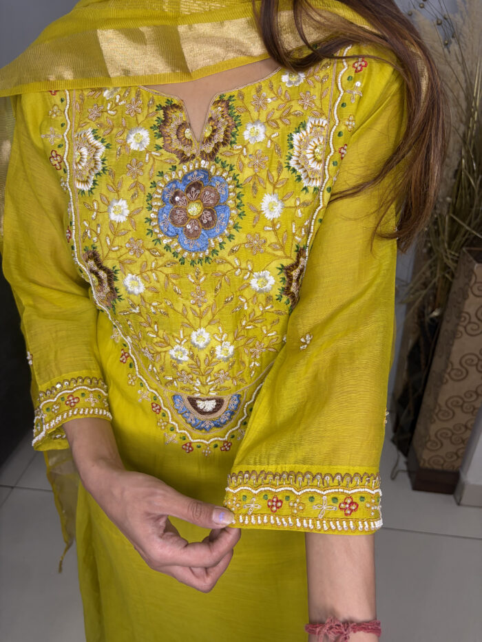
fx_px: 483
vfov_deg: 67.3
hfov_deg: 53.1
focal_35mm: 26
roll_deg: -2.3
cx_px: 241
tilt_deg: -27.3
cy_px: 321
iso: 80
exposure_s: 1/100
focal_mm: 5.96
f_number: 1.6
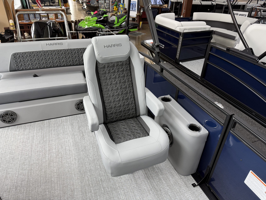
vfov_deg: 56.8
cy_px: 100
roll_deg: -3.3
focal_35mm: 24
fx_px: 184
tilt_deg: -30.9
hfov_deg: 71.6
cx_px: 133
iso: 125
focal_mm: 6.76
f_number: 1.78
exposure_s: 1/120
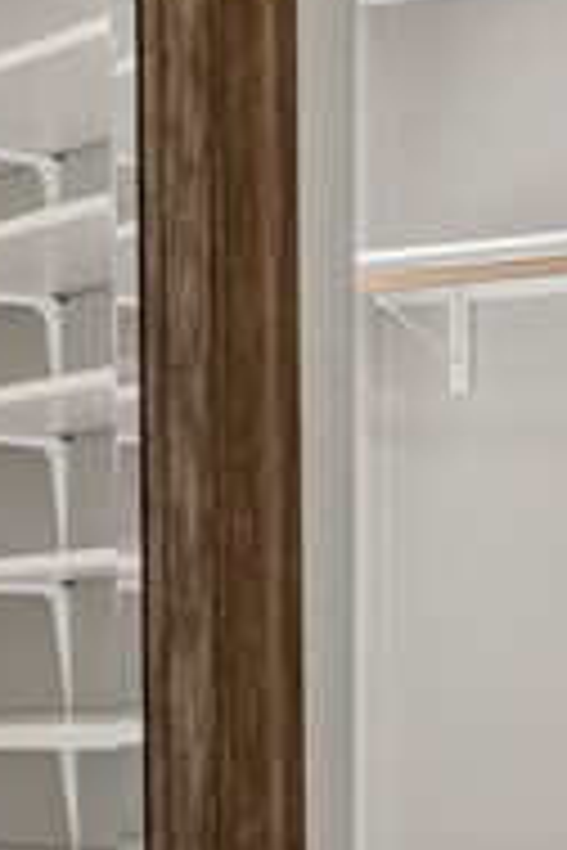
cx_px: 1159
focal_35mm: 92
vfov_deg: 22.1
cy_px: 479
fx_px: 2173
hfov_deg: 12.8
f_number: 9
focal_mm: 16
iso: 640
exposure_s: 1/13
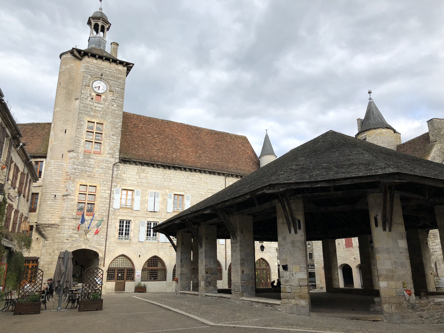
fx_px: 359
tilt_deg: +16.7
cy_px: 166
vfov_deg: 49.7
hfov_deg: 63.4
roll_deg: +1.4
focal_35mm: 28
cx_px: 222
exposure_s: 1/941
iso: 20
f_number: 1.8
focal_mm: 4
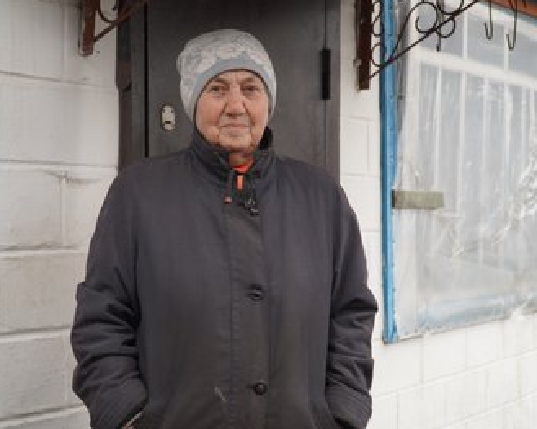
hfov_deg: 33.3
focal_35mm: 57
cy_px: 213
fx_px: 899
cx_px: 256
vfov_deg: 26.9
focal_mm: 33
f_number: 4
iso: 320
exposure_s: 1/160
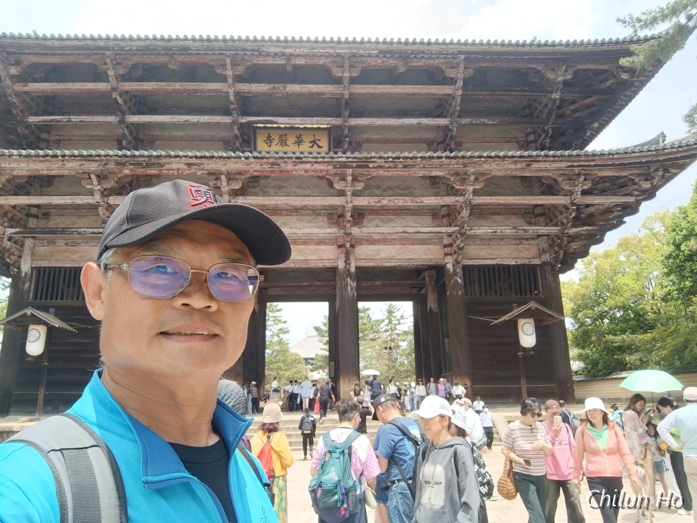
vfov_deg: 56.8
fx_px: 483
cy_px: 262
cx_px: 348
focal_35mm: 24
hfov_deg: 71.6
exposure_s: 1/983
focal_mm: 3.24
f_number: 2.45
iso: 59
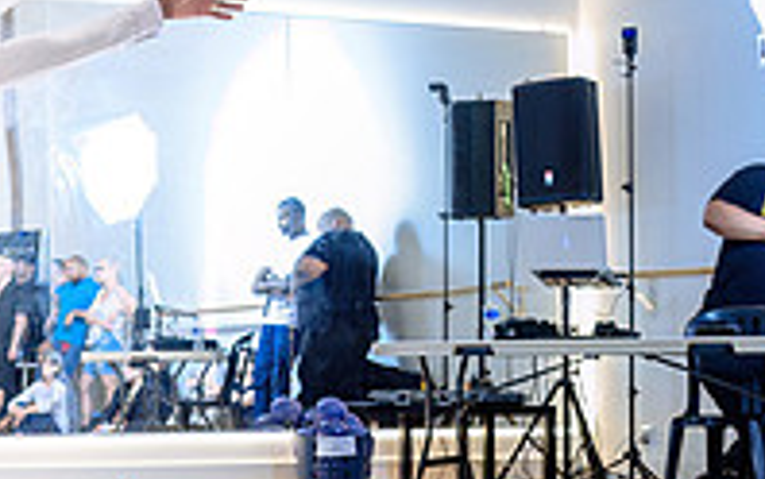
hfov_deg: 23.4
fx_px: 1773
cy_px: 344
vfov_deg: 15.3
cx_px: 15
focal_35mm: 85
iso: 1600
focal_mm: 27
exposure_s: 1/250
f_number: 2.8
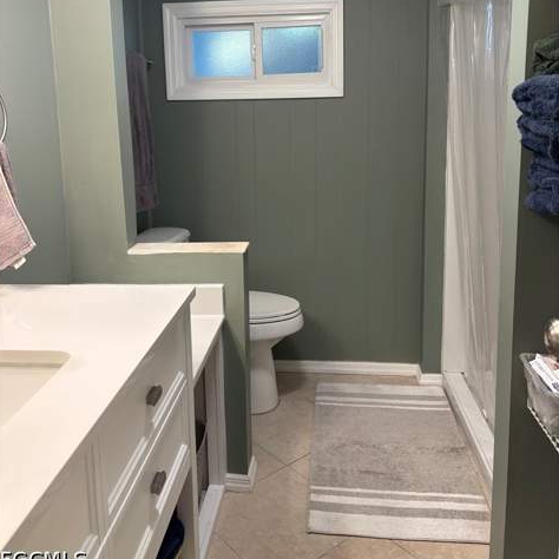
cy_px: 199
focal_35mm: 31
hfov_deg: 52.5
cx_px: 277
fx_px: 566
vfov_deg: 51.8
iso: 100
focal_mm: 5.96
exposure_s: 1/60
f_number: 1.6
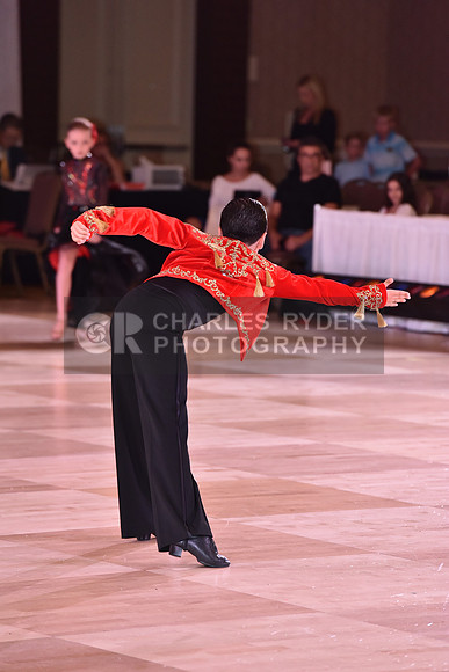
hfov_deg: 6.9
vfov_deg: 10.3
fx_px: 3739
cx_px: 224
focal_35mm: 200
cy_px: 336
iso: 2000
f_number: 5
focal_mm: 200
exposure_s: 1/250
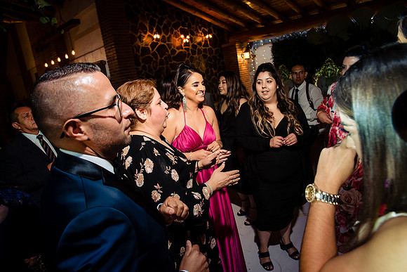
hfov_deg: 73.7
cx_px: 204
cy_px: 136
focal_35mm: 24
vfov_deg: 53.2
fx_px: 271
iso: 2000
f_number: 7.1
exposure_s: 1/80
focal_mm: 24
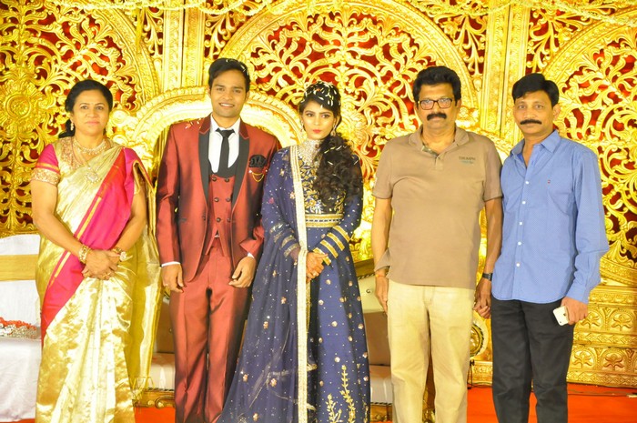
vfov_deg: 14.7
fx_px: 1644
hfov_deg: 21.9
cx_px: 318
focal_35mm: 93
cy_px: 212
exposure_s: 1/125
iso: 2500
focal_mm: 62
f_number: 5.6
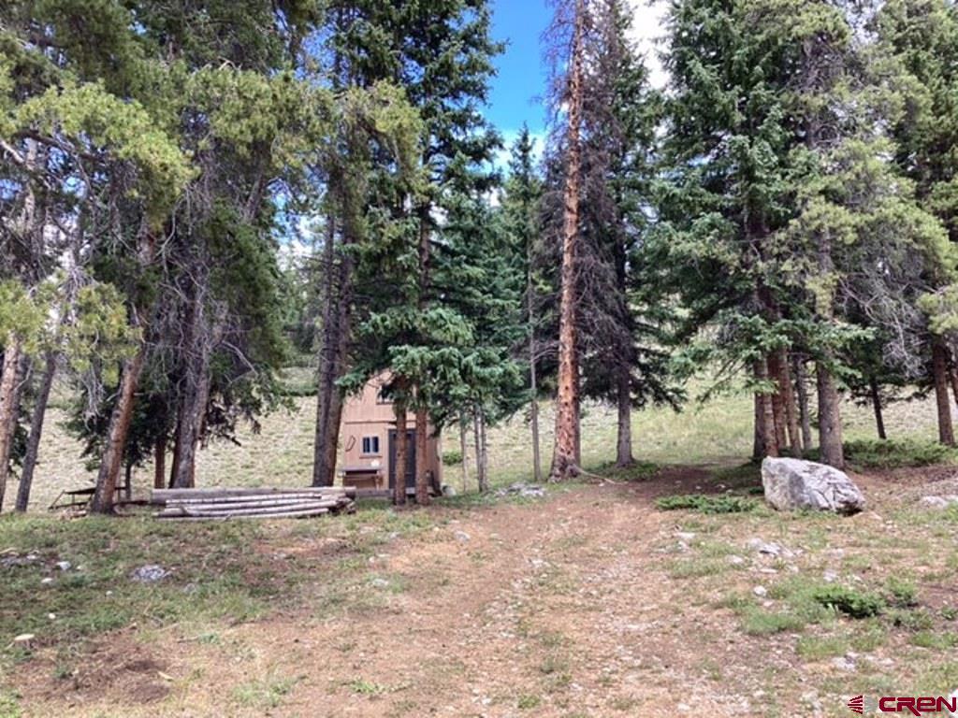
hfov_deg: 58.4
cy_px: 359
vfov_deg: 45.4
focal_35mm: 31
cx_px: 479
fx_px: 858
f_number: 2.4
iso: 25
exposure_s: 1/237
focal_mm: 3.3
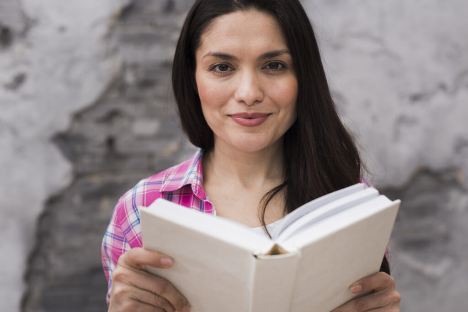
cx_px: 234
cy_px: 156
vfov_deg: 27.0
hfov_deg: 39.6
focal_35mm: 50
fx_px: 650
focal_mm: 50
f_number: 3.2
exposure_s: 1/160
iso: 160
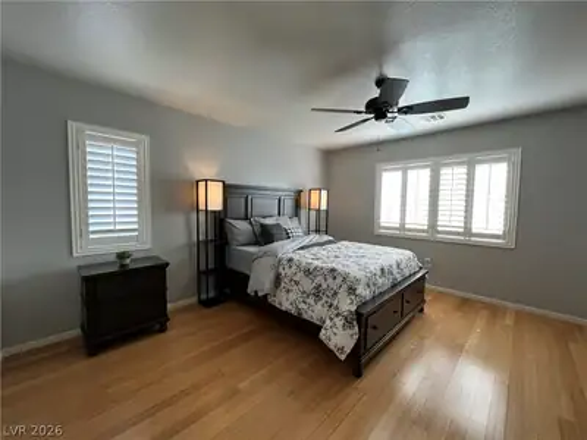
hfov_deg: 106.2
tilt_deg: -4.2
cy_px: 220
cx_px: 294
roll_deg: -0.9
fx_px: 220
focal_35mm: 13
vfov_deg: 89.9
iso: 160
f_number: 1.8
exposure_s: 1/120
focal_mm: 1.57
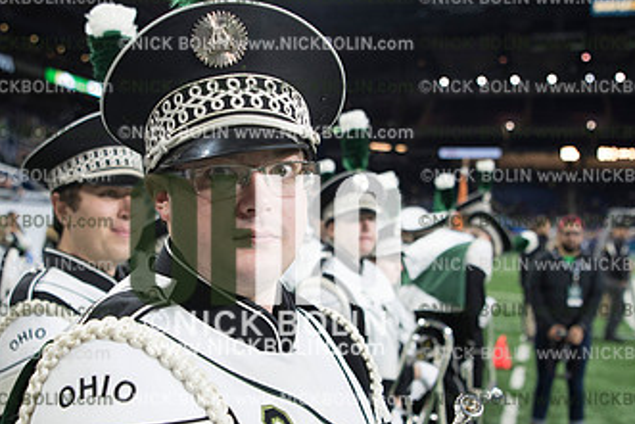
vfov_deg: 31.8
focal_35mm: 42
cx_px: 265
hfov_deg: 46.2
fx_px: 741
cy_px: 266
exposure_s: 1/800
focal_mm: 24
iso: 1250
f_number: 2.8
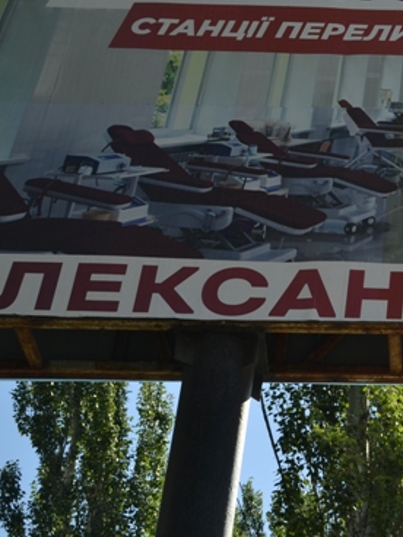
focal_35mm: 69
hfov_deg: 19.6
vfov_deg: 28.1
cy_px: 230
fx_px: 1071
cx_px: 531
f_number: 7.1
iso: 100
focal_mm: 22
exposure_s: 1/200
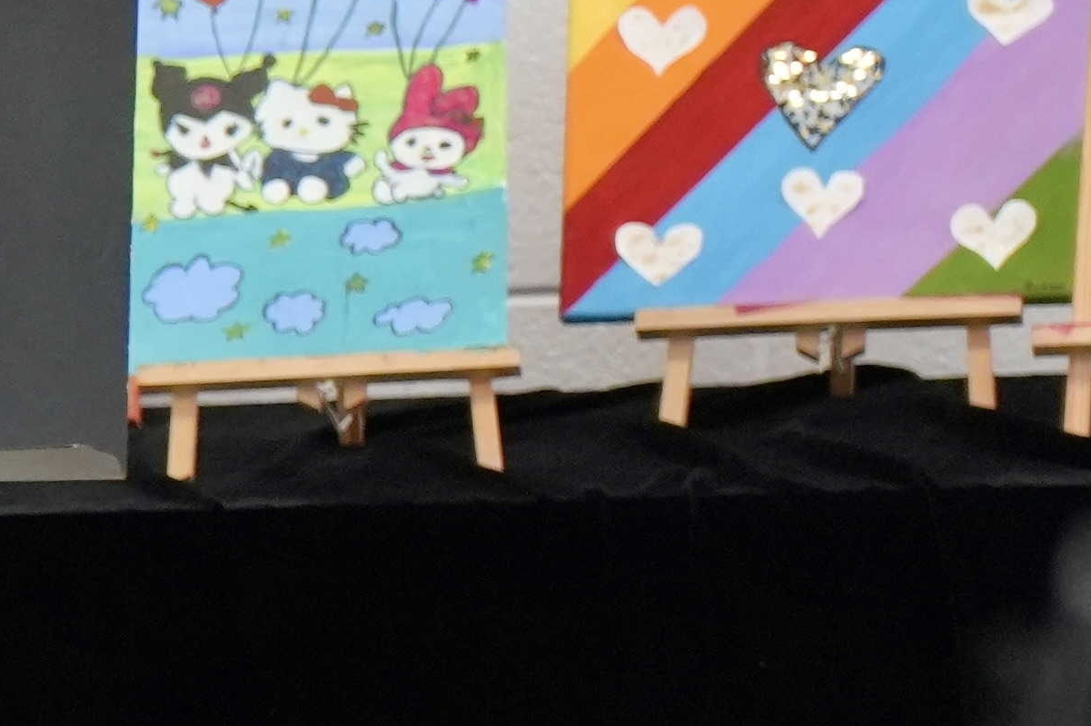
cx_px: -737
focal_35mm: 361
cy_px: 350
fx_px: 10937
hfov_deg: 5.6
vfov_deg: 3.8
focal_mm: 70
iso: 1000
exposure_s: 1/160
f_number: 4
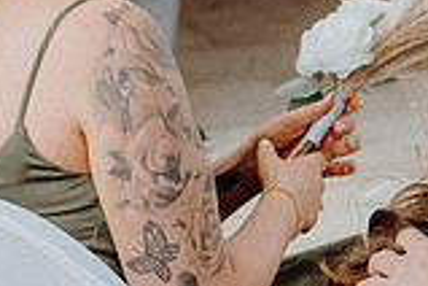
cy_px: 117
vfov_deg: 6.5
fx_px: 2508
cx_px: 501
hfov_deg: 9.6
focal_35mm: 211
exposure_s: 1/250
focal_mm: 39
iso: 125
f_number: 3.5
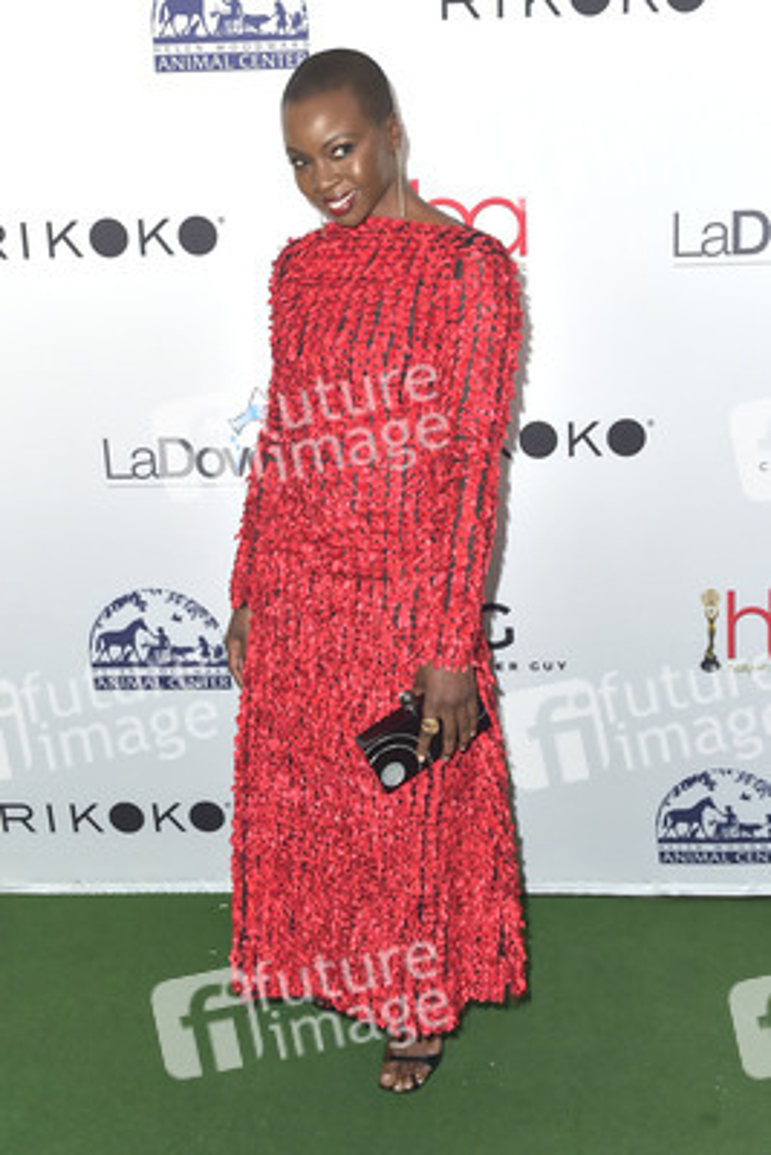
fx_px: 995
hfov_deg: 42.4
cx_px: 386
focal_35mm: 31
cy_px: 578
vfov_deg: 60.3
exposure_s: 1/250
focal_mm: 31
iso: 400
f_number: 6.3
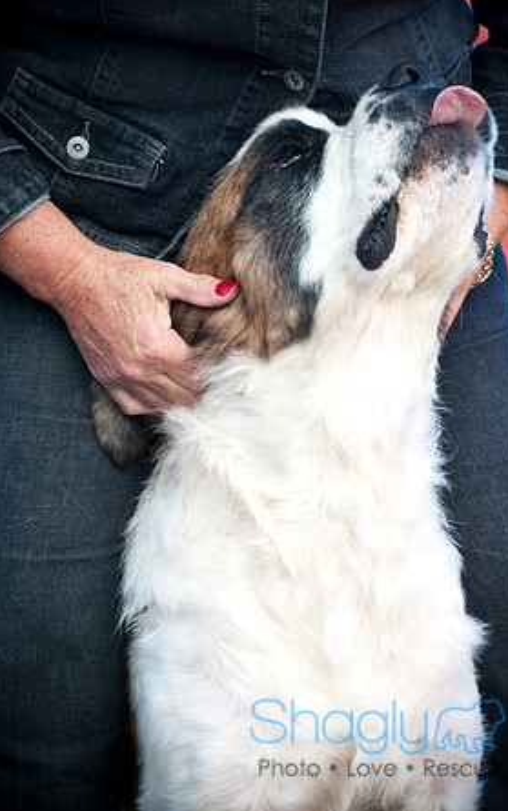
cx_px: 265
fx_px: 1705
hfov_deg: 17.0
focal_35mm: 77
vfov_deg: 26.8
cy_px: 404
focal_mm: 50
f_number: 7.1
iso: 200
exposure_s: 1/200
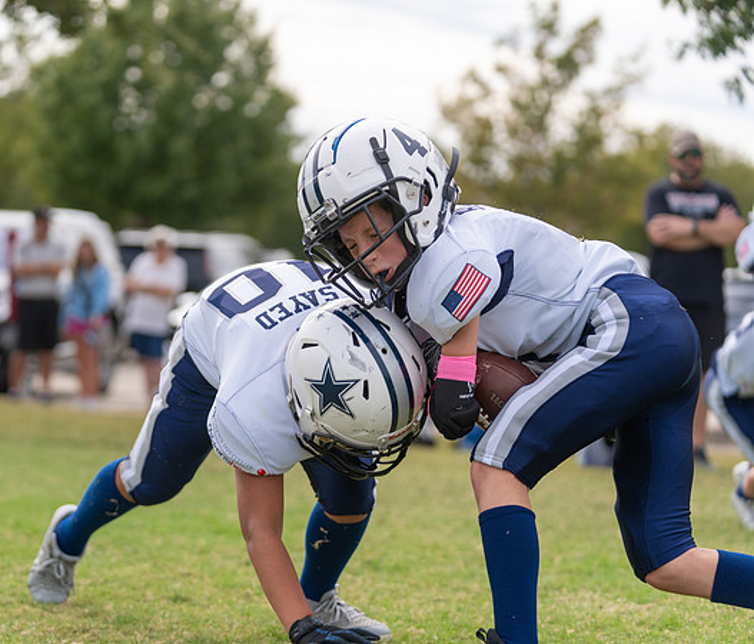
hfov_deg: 16.9
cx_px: 258
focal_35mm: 111
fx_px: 2536
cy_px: 313
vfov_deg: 14.5
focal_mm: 92
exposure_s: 1/1250
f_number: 2.8
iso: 125
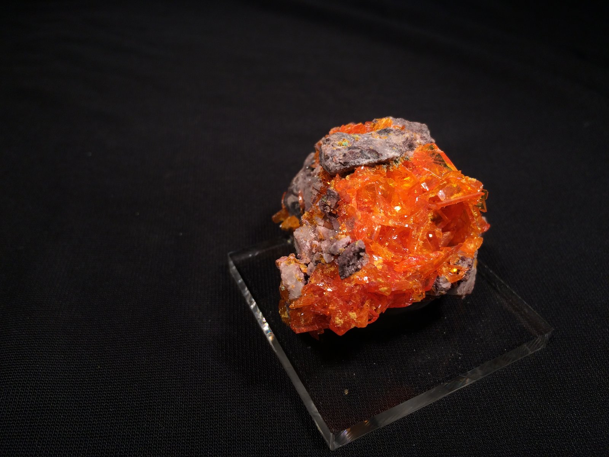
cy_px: 228
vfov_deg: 48.2
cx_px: 304
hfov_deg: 61.7
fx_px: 510
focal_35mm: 29
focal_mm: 4.15
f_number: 2.2
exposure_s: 1/146
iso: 32
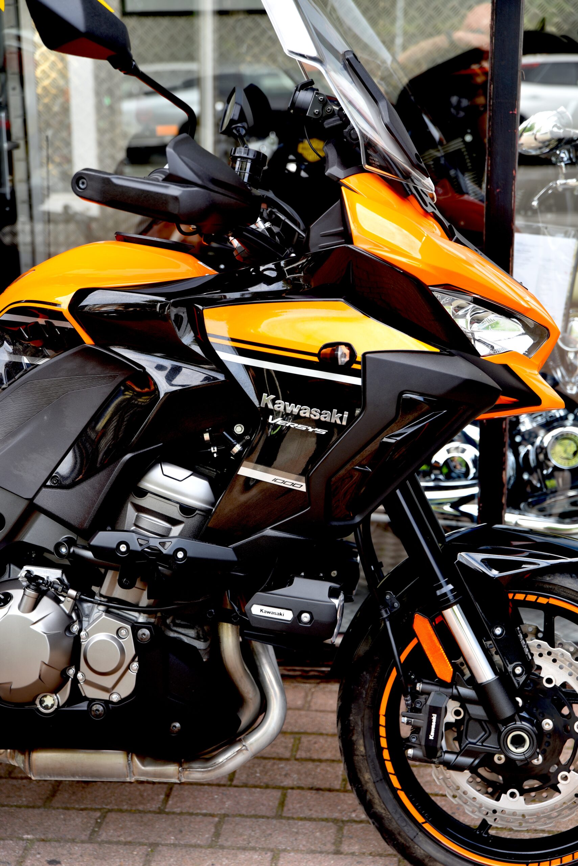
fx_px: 1588
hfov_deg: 20.6
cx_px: 289
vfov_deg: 30.5
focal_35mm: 66
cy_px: 433
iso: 100
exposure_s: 1/60
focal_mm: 66
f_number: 4
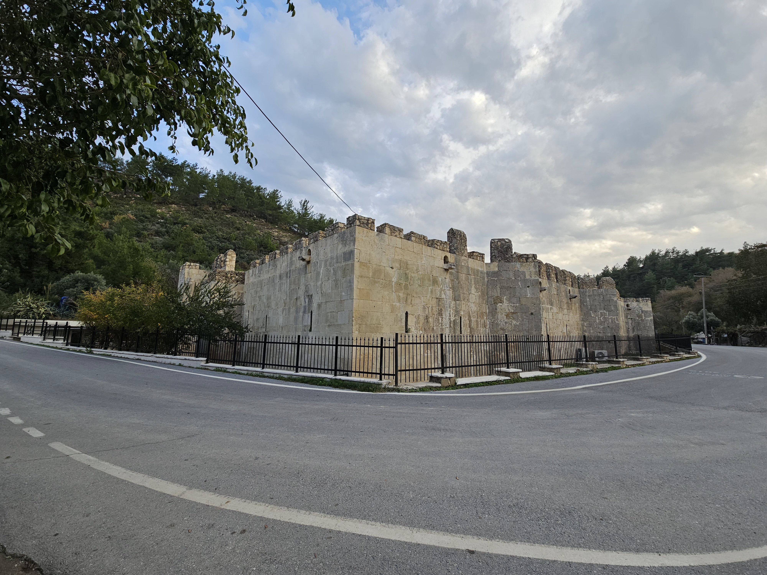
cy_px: 288
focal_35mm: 13
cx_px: 384
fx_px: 288
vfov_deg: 89.9
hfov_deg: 106.2
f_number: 2.2
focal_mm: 2.2
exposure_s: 1/323
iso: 50
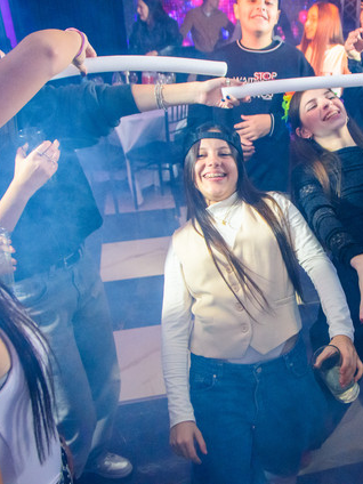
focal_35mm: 37
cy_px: 243
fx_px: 517
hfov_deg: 37.4
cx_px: 287
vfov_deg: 50.1
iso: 2500
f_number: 2.8
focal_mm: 17
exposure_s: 1/160
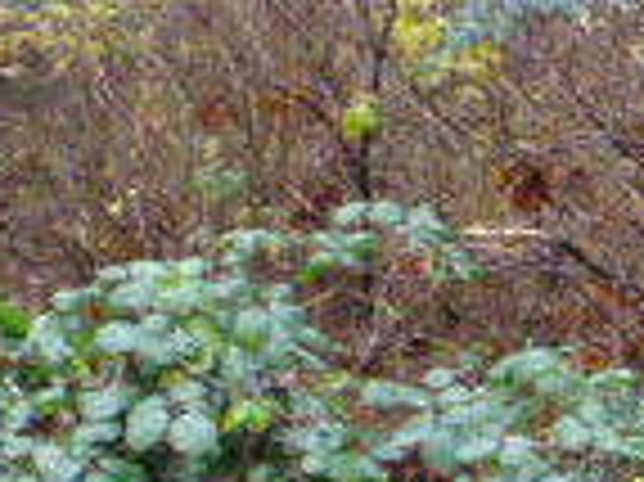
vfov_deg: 7.0
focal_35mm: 211
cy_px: 108
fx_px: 3922
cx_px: 1067
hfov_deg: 9.1
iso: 1600
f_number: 4.2
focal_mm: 8.5
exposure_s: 1/80
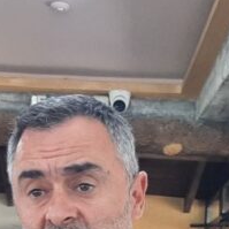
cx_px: 123
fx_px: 883
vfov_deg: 13.6
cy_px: 382
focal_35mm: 118
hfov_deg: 14.8
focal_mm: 3.93
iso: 80
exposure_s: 1/50
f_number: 1.7
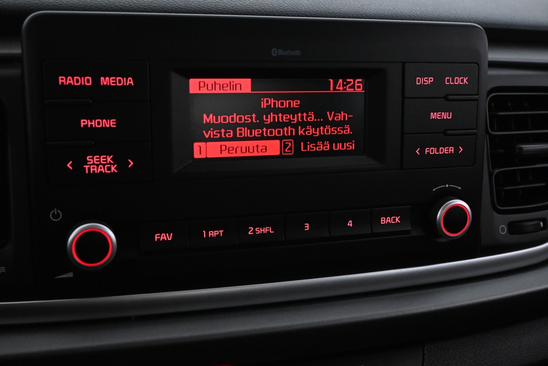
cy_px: 183
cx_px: 274
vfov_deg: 32.4
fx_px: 628
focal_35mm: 41
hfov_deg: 47.2
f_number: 5.6
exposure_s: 1/60
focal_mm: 27.5
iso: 6400
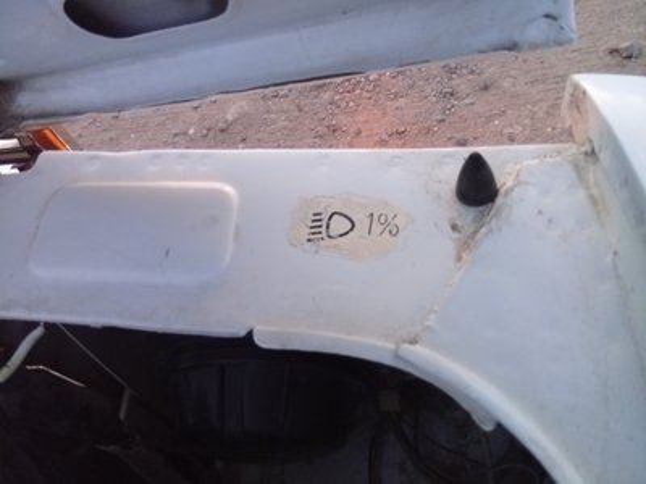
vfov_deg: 51.4
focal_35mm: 27
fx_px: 504
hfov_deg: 65.3
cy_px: 242
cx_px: 323
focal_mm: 3.84
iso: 1678
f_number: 1.8
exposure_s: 1/20
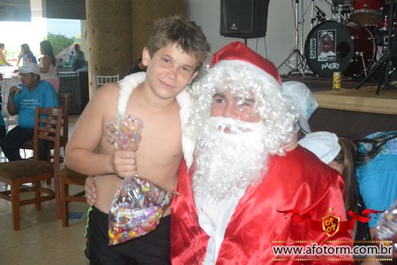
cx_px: 198
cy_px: 132
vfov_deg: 28.1
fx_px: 529
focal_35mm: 48
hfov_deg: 41.1
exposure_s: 1/60
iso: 3200
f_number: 4.2
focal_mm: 32
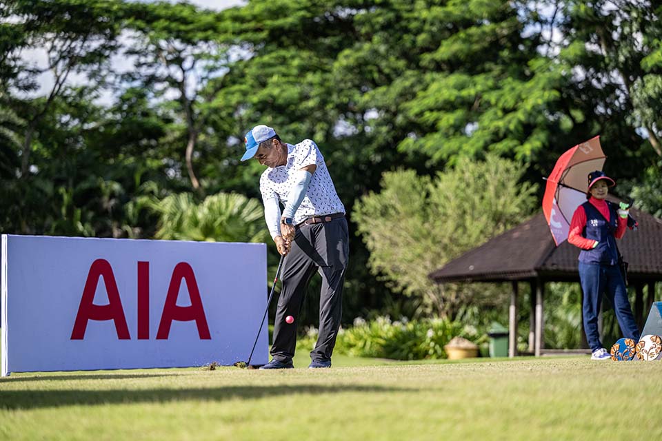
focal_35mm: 120
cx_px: 331
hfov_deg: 17.1
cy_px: 220
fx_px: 2206
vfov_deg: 11.4
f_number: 2.8
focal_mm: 120
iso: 1600
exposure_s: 1/8000
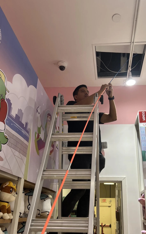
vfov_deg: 61.2
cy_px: 127
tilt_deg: +25.4
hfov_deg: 40.2
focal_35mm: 31
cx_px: 95
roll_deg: -4.2
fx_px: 197
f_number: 1.5
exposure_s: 1/120
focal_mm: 5.7
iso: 125
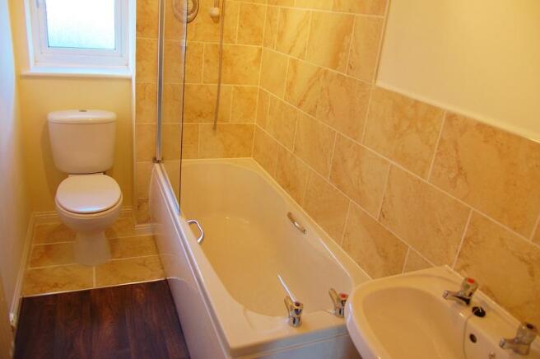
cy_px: 180
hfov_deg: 67.4
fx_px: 405
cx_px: 270
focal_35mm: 27
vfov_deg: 47.8
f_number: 3.5
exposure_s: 1/30
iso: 200
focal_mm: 18
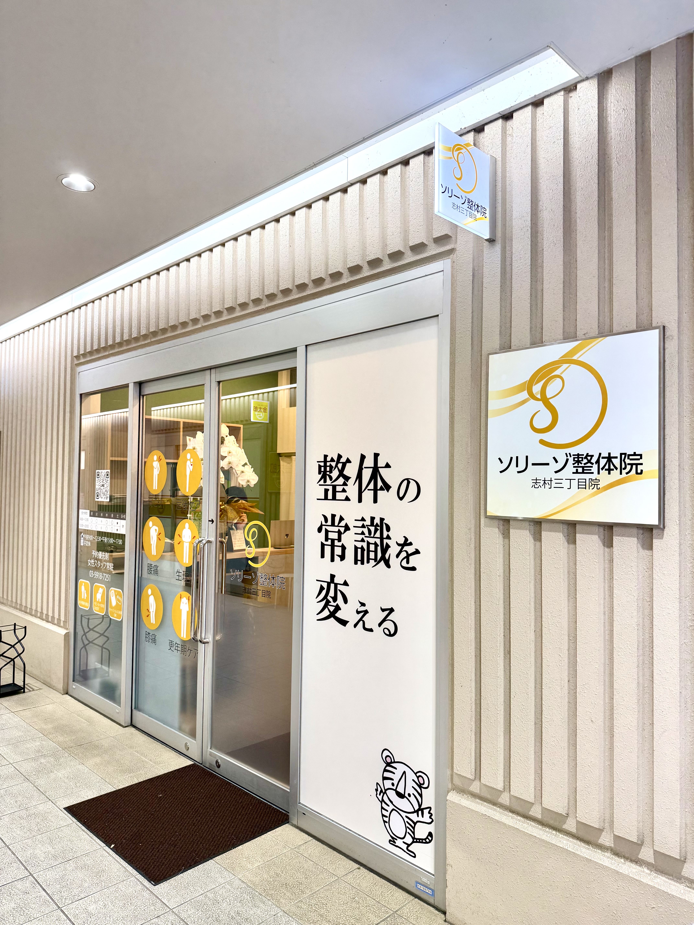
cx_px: 347
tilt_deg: +2.4
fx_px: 642
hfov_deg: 56.8
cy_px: 462
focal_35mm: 24
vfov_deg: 71.6
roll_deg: -0.9
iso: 80
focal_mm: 6.76
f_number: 1.78
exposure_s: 1/100
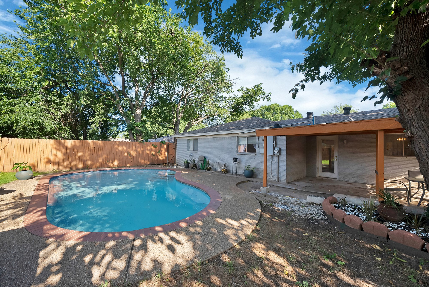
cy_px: 144
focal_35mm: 14
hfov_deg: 104.2
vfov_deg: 81.3
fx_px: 167
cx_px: 214
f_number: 9
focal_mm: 14
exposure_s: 1/125
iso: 640
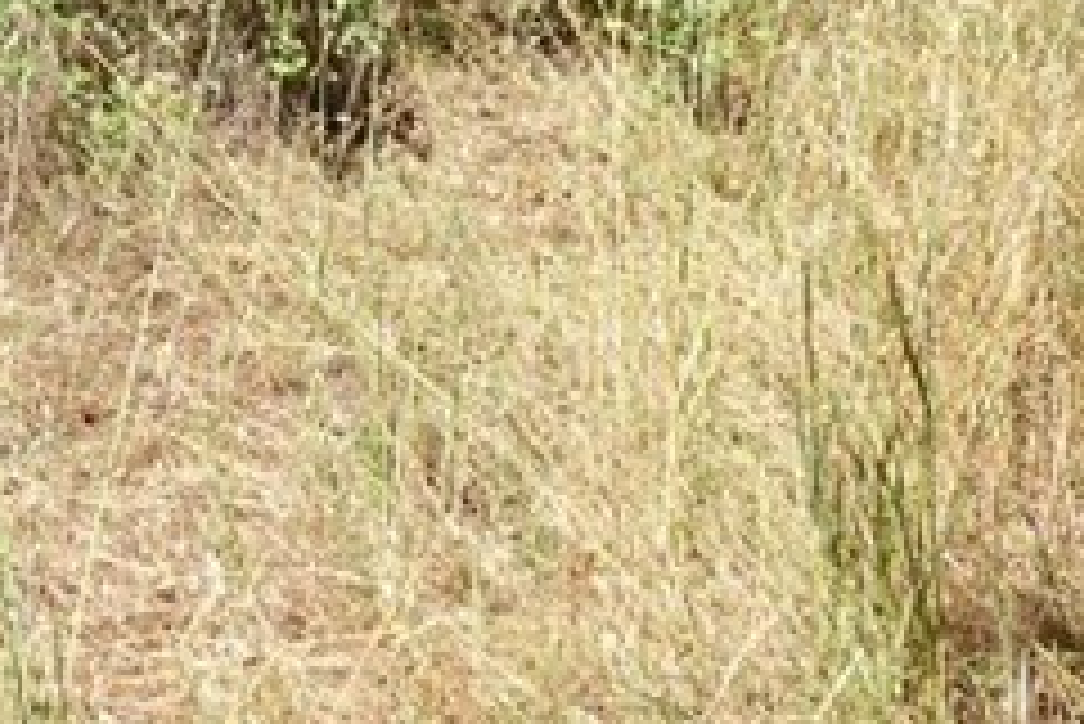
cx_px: 22
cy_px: -591
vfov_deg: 12.3
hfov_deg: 19.5
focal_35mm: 102
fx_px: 3073
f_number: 5.6
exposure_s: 1/250
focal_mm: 9.4
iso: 125
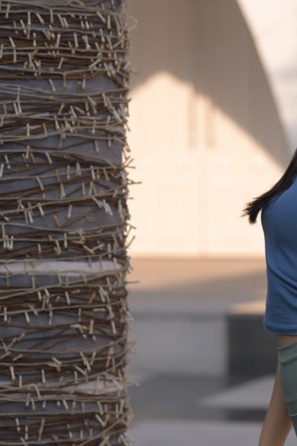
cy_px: 265
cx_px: 289
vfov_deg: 10.5
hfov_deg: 7.0
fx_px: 2425
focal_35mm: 196
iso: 125
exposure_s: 1/800
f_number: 4
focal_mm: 100
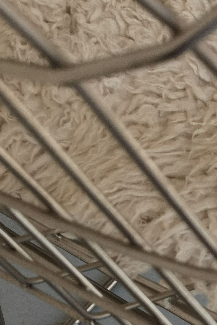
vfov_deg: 21.9
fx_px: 823
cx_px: 299
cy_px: 286
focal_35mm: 91
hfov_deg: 14.3
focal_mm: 3.95
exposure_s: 1/109
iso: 50
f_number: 1.8
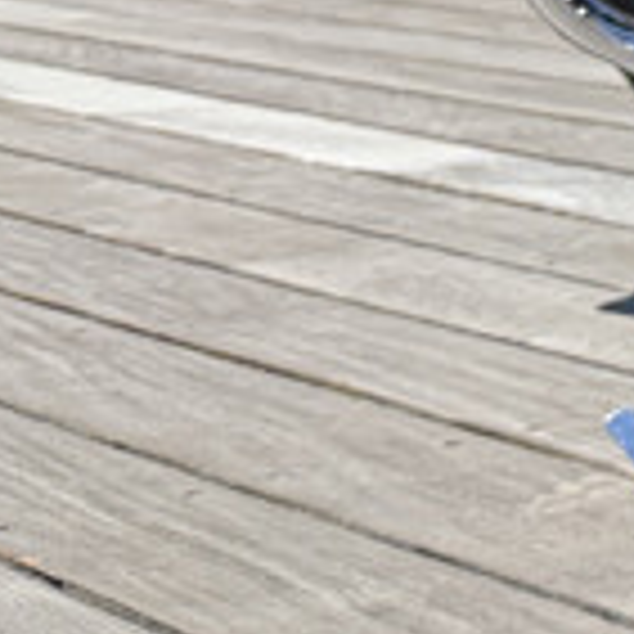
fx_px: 3336
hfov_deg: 8.5
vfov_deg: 10.3
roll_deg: +2.3
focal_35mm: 161
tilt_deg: +0.1
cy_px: -477
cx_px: 2089
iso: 100
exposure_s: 1/1949
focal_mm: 6.76
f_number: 1.78
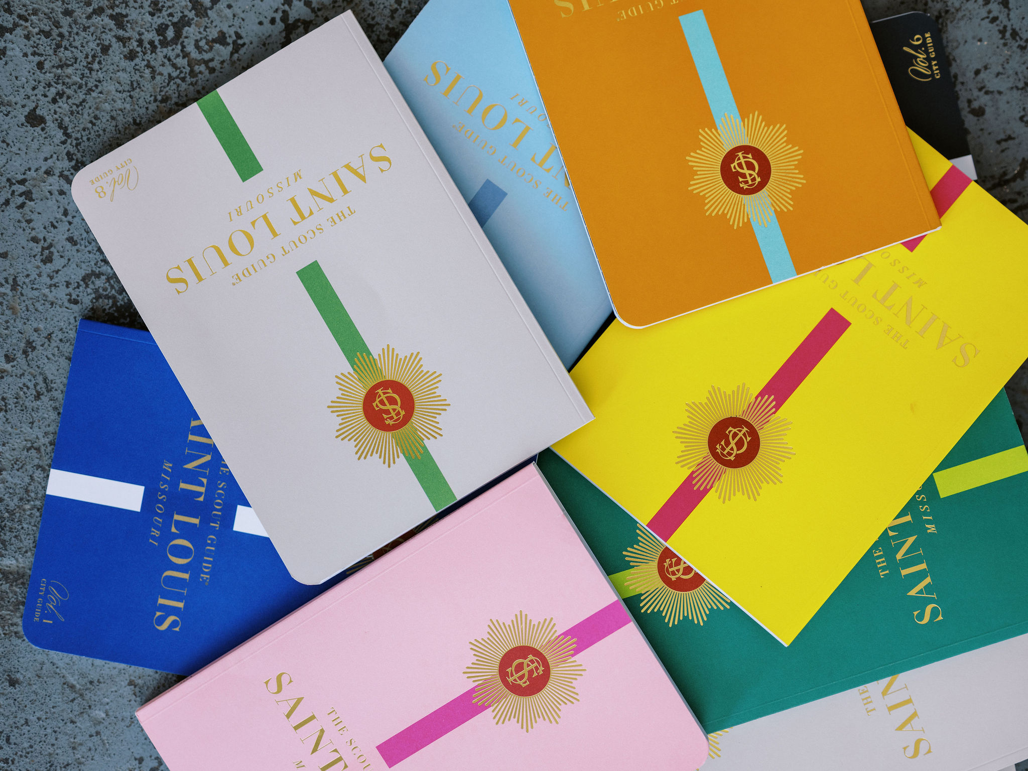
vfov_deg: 23.3
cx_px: 514
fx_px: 1871
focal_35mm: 63
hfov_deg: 30.7
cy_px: 386
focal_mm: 80
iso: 400
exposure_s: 1/200
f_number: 2
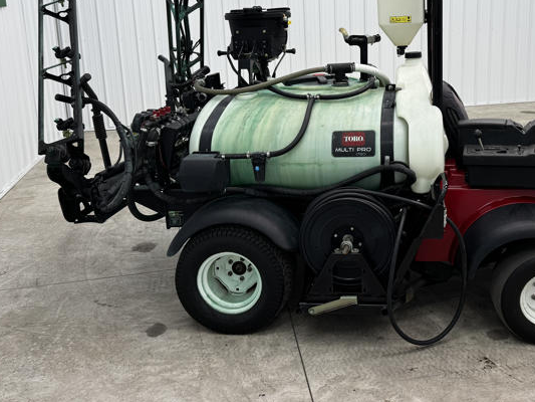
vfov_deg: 39.0
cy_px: 121
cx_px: 355
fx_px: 557
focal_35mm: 36
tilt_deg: -11.9
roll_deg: +0.6
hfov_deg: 50.5
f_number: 1.78
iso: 64
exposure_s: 1/120
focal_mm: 6.76
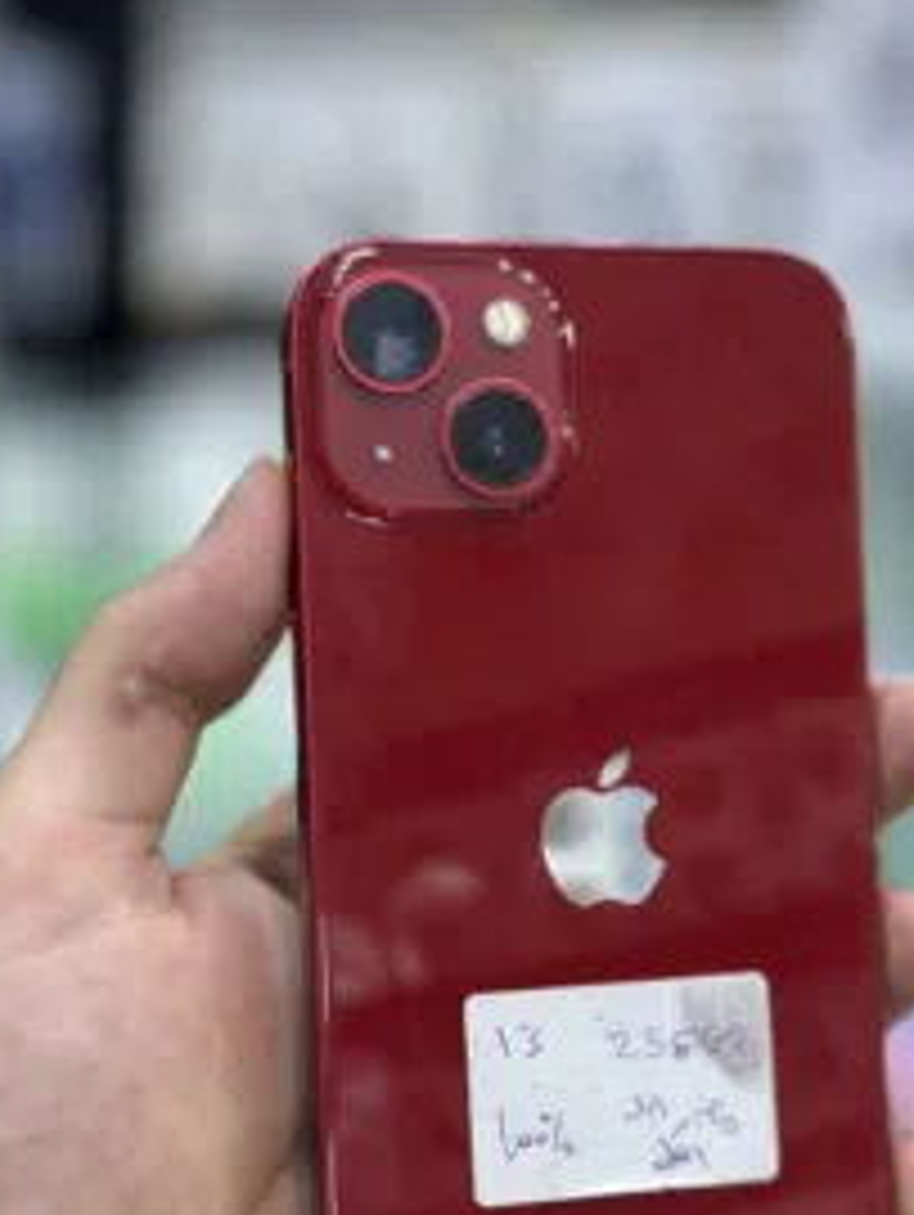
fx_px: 2496
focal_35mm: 71
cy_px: 770
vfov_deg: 27.3
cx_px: 558
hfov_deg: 20.7
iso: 100
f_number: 1.78
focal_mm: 6.86
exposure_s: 1/100
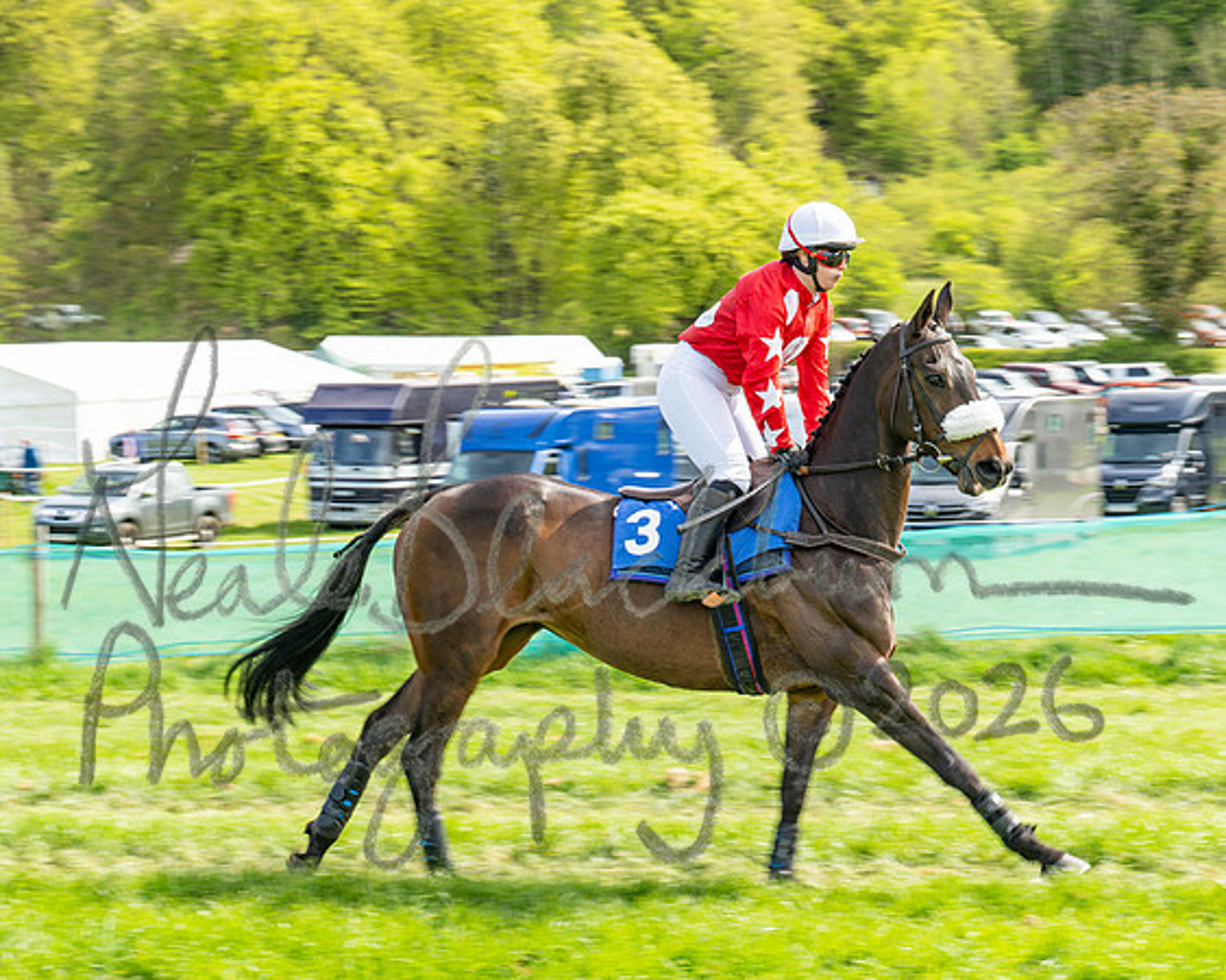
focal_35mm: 94
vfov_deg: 16.4
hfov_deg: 20.4
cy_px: 583
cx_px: 612
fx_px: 3402
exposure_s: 1/160
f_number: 9
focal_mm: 70
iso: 100
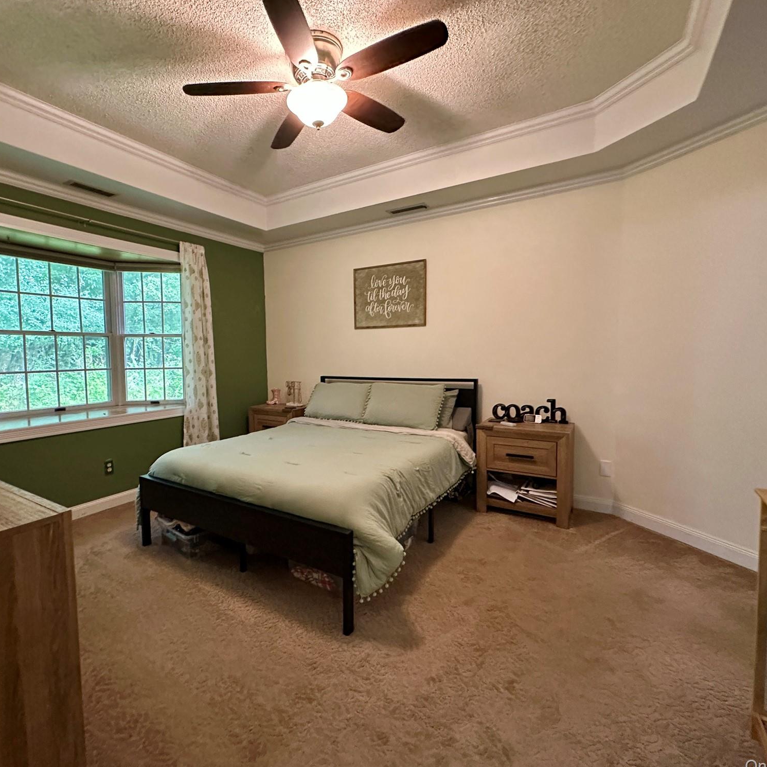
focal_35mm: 17
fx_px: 426
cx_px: 323
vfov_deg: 84.0
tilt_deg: -3.7
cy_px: 383
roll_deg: +0.7
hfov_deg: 83.3
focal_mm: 2.22
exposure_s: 1/60
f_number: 2.2
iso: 800
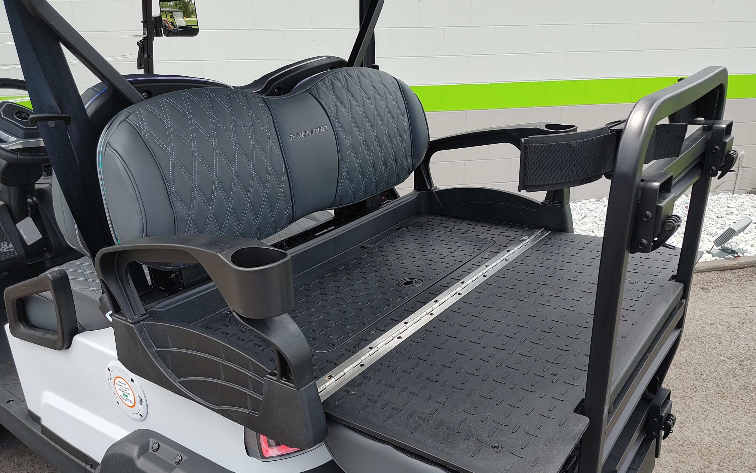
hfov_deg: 66.5
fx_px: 577
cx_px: 376
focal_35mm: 28
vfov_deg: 44.3
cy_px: 287
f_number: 1.8
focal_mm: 4.81
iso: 50
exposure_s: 1/588
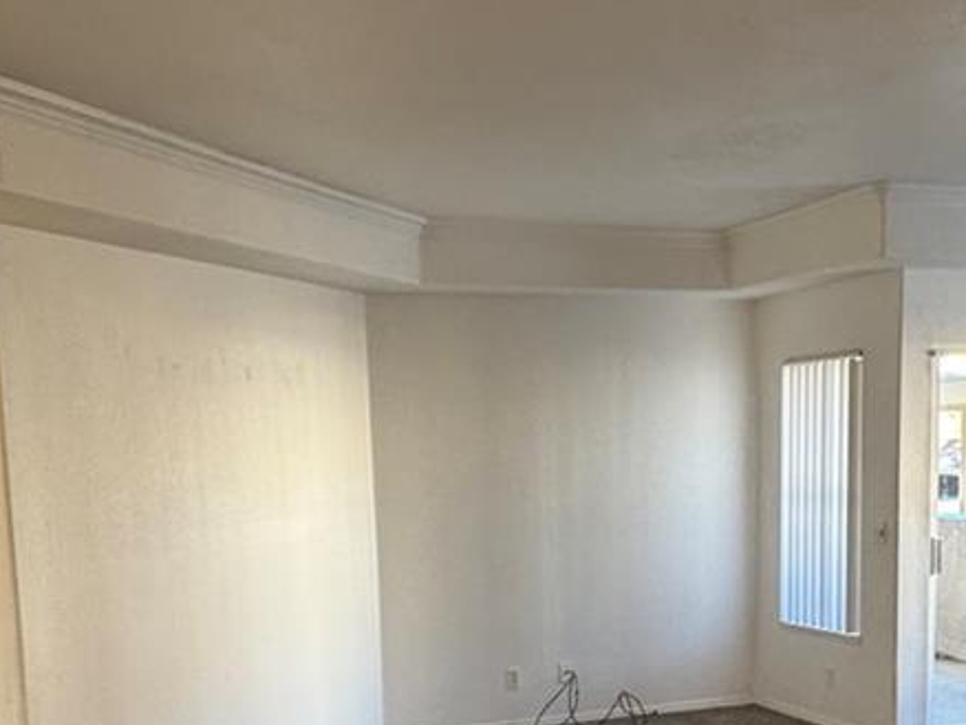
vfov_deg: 30.5
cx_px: 507
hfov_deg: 41.2
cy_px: 621
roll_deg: +1.4
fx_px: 1284
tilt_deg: -8.0
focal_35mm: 46
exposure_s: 1/120
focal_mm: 2.22
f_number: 2.2
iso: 320
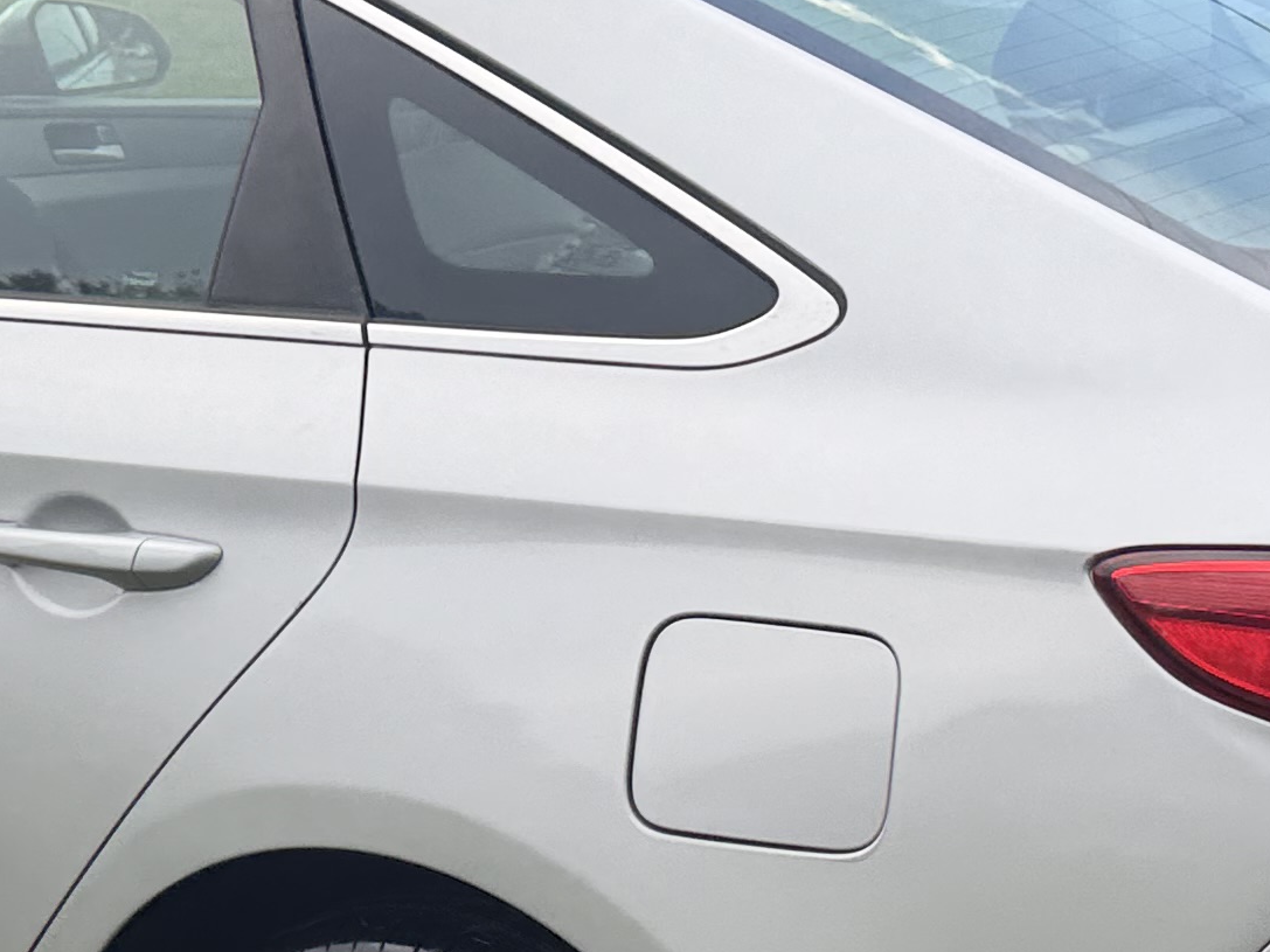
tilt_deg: -20.2
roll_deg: +0.2
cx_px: 518
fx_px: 3265
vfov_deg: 16.3
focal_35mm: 89
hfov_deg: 22.0
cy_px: 911
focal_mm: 6.76
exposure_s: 1/1005
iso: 80
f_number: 1.78
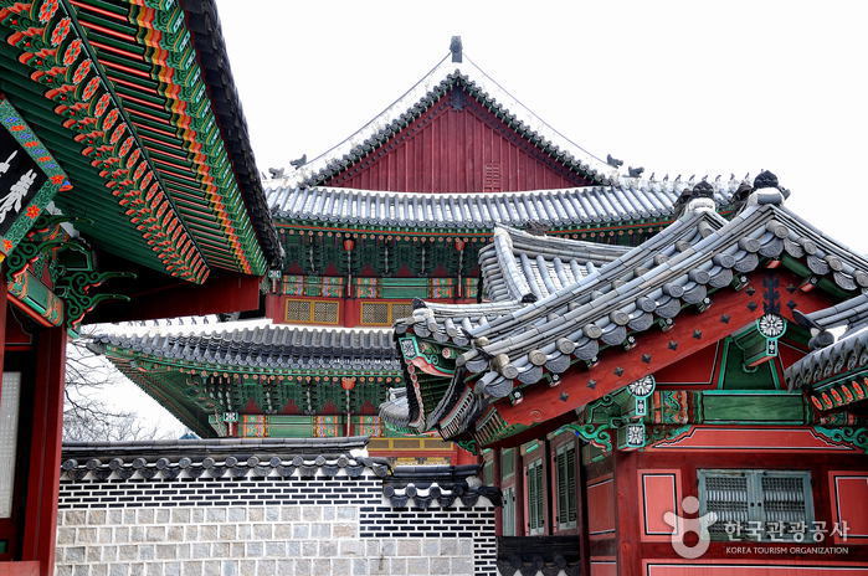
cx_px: 434
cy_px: 288
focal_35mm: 52
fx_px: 1264
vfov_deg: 25.7
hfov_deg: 37.9
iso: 200
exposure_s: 1/60
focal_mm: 35
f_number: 9
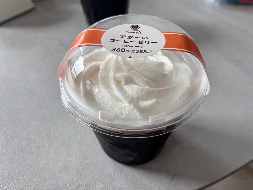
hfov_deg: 67.3
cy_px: 95
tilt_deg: -46.4
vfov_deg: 53.1
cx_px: 126
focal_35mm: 26
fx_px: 190
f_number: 1.6
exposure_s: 1/121
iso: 125
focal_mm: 5.1
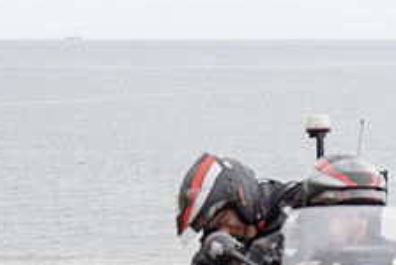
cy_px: 322
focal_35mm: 198
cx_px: 50
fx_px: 2181
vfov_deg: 6.9
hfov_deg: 10.3
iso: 320
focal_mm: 70
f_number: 3.5
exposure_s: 1/1000
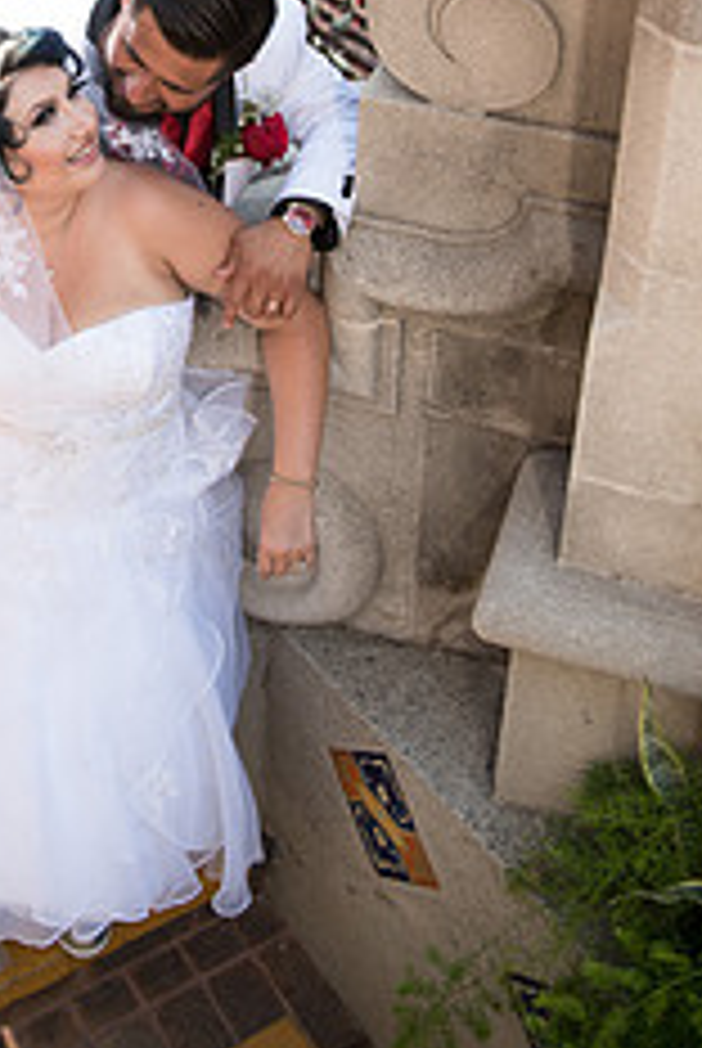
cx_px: 117
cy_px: 81
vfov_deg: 34.5
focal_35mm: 54
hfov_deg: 24.6
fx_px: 1575
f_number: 2.8
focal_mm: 28
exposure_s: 1/320
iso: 100
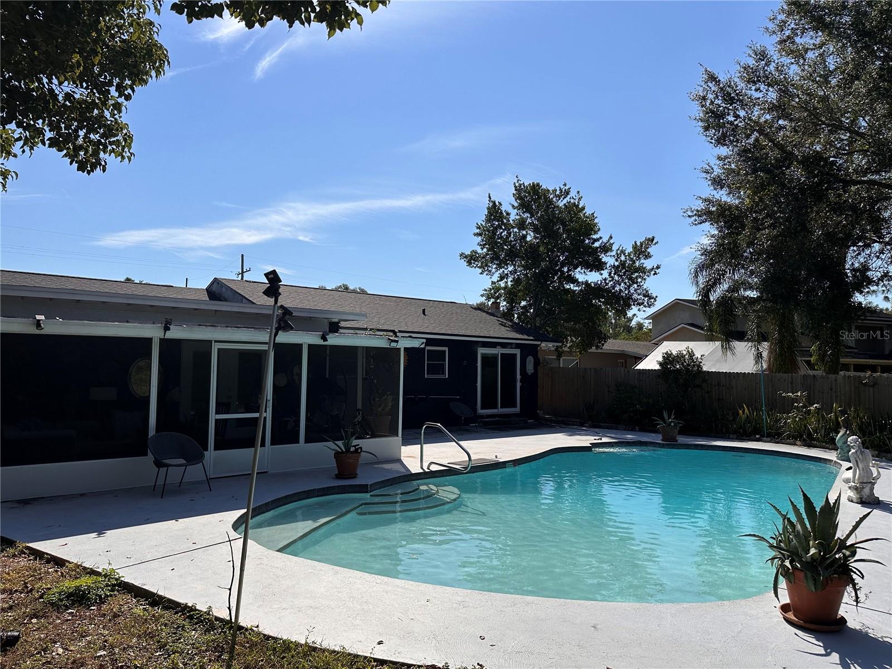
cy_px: 334
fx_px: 618
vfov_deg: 56.8
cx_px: 446
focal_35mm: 24
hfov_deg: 71.6
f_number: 1.78
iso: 80
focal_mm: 6.86
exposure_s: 1/8929
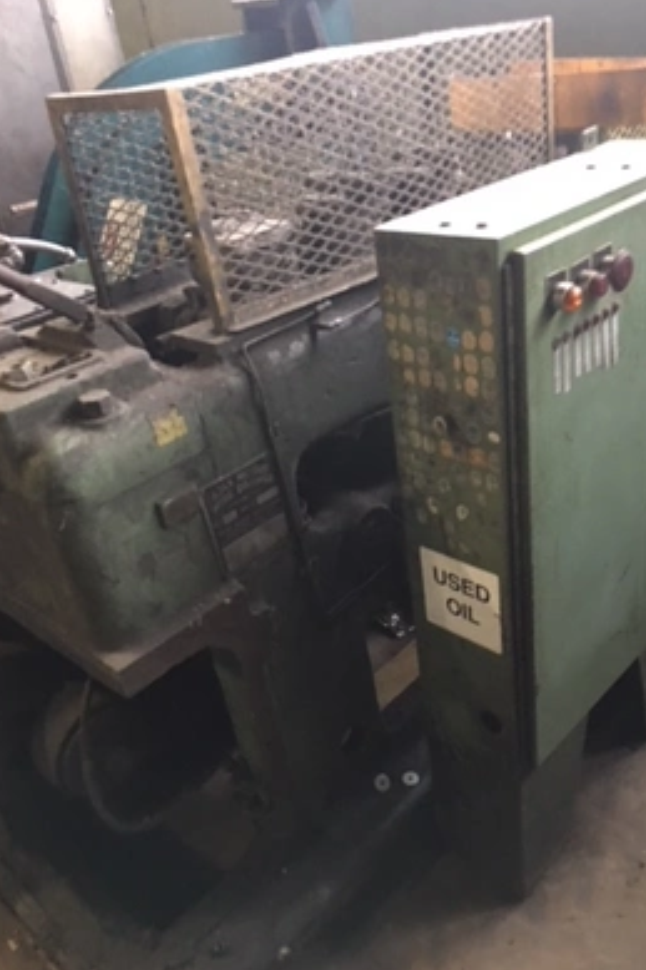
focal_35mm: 31
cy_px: 491
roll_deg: +10.8
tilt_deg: -27.0
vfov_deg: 60.3
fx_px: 835
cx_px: 347
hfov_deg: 42.3
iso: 100
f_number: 2.2
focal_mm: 4.15
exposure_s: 1/4
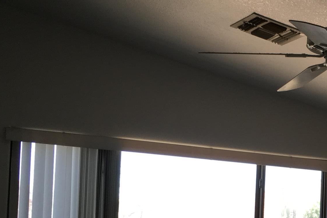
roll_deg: -1.5
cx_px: 348
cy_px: 213
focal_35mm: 80
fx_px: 727
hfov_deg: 23.9
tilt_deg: +0.3
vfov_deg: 16.7
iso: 32
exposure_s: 1/120
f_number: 2.2
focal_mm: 4.15
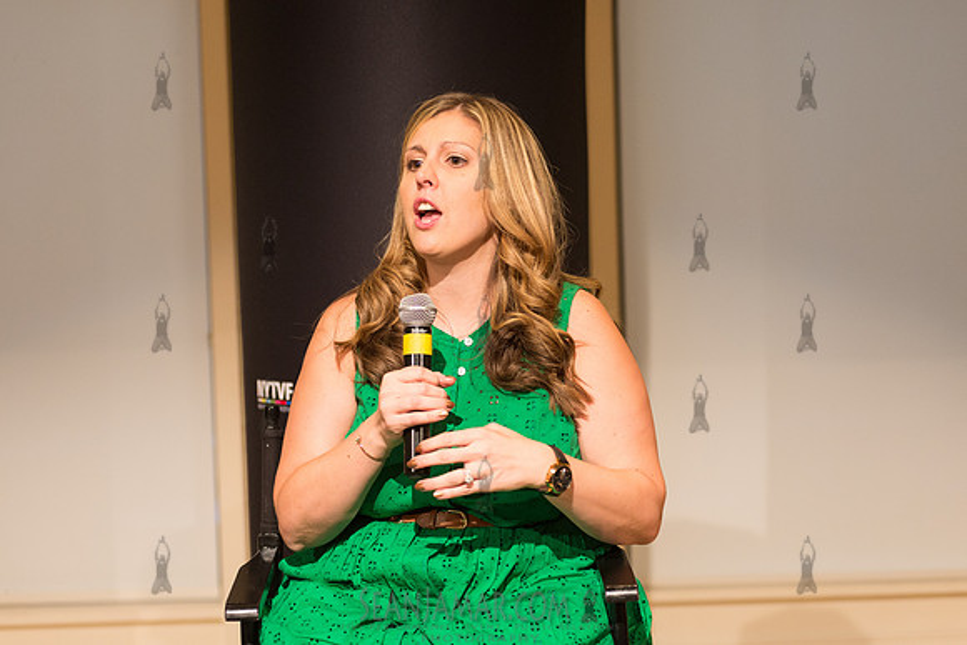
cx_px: 484
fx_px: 2149
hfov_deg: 25.4
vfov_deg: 17.1
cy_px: 322
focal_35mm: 80
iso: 2500
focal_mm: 80
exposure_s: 1/250
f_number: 4
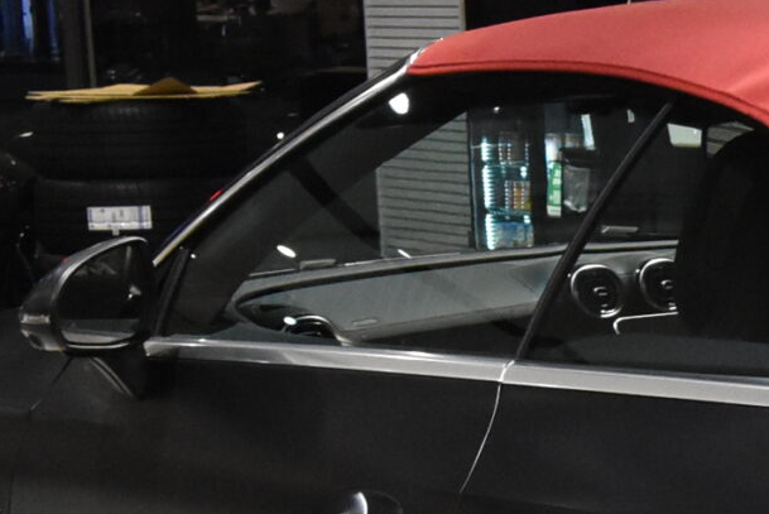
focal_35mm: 145
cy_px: 693
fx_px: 3102
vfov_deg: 9.3
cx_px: 1302
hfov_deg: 13.0
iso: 3200
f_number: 8
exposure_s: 1/40
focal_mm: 23
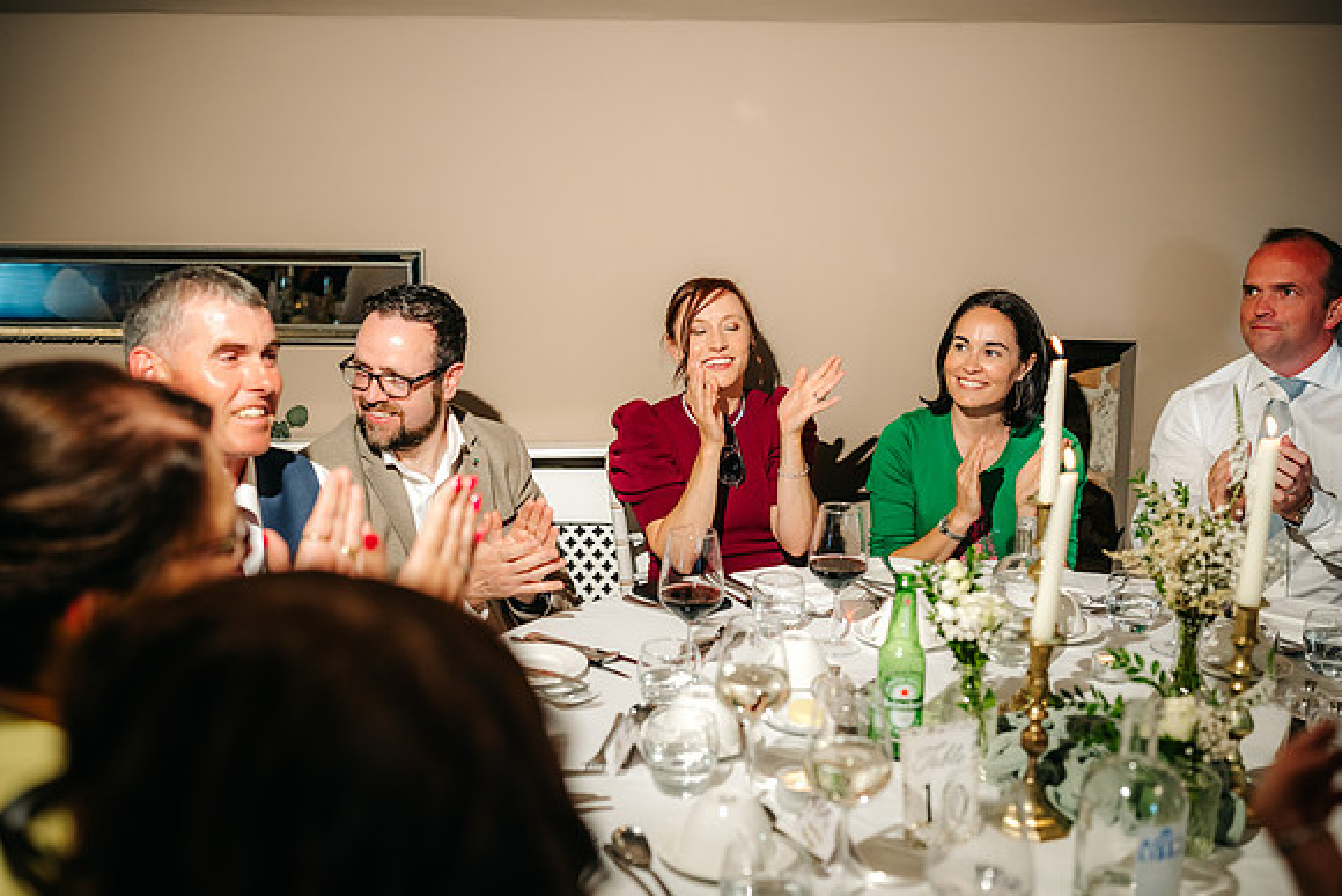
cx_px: 671
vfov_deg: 37.9
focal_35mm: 35
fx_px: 1305
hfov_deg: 54.4
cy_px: 448
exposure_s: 1/200
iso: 640
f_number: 2.5
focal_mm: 35
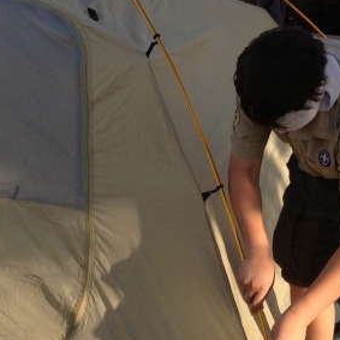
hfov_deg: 15.4
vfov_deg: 15.4
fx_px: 1245
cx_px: 49
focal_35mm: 112
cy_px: 46
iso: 50
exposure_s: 1/890
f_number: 2.4
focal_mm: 4.28
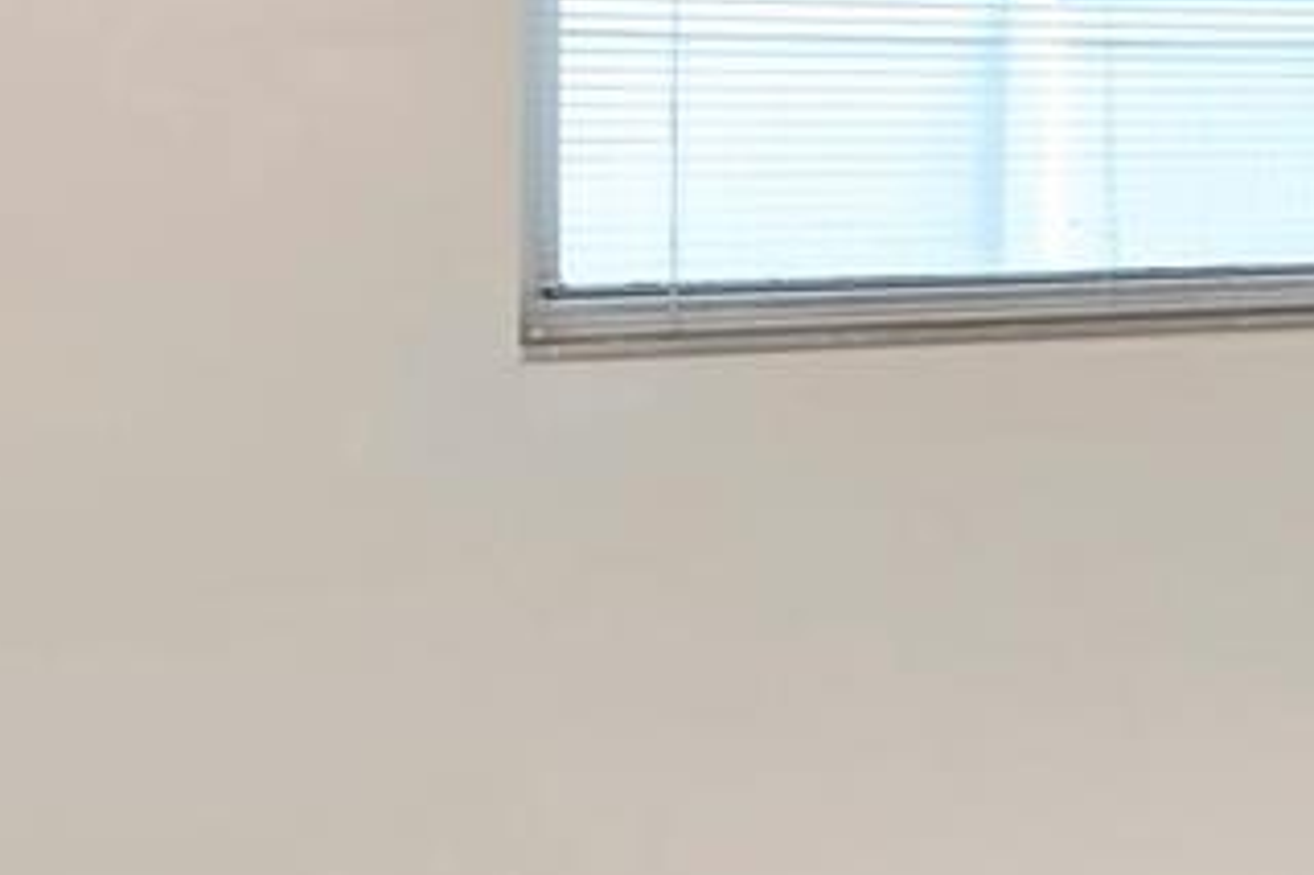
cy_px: 103
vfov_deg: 17.9
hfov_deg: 20.9
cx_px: 2201
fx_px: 2736
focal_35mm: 75
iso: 200
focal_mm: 10
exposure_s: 1/60
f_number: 8
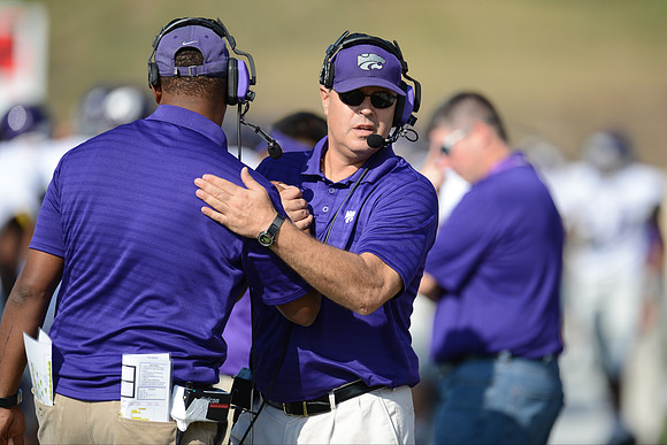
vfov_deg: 3.4
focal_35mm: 400
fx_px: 7412
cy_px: 222
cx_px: 334
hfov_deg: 5.2
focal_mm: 400
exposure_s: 1/3200
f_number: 2.8
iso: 200
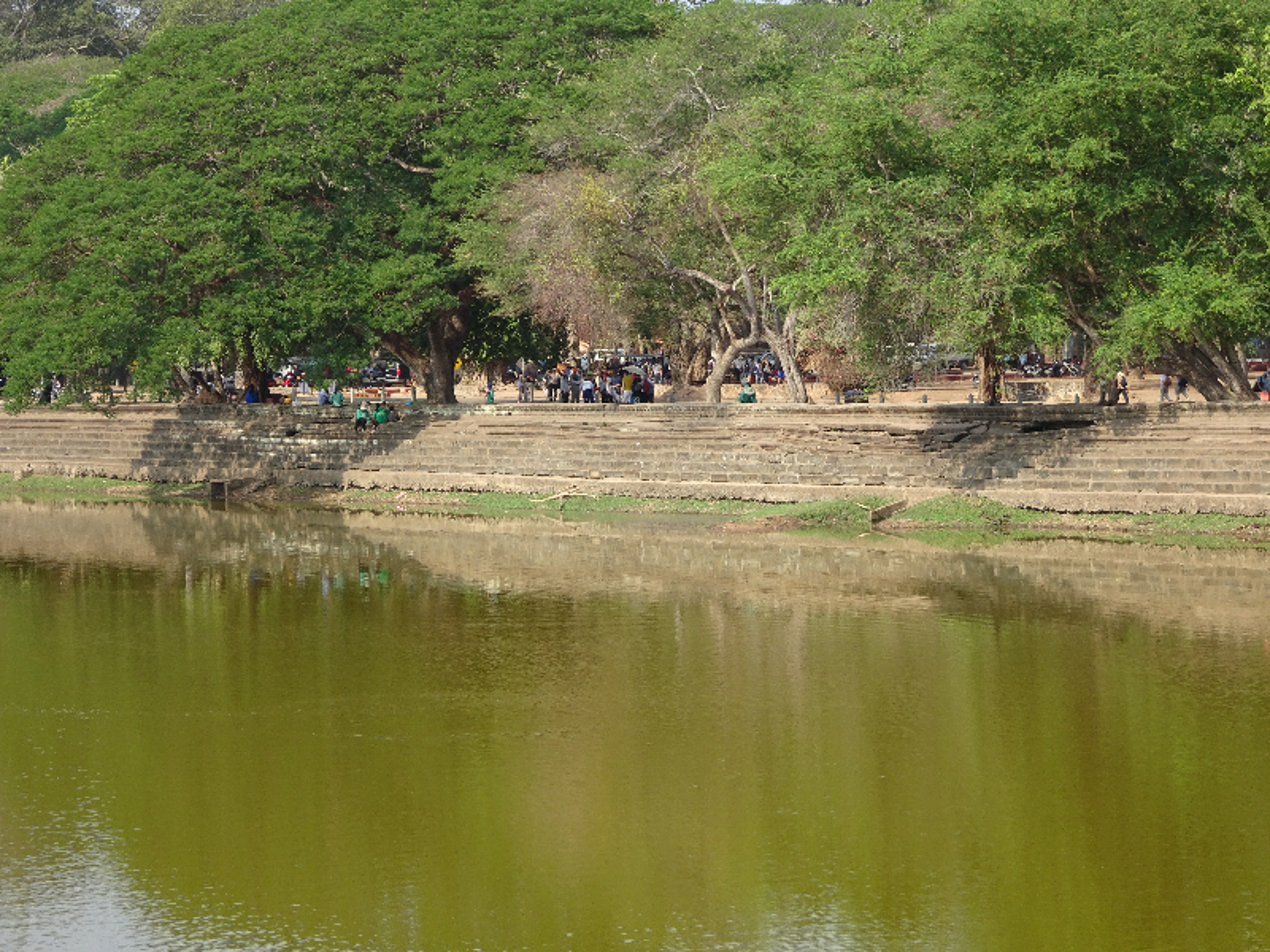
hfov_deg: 18.7
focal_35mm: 105
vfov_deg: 14.1
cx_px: 635
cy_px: 476
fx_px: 3852
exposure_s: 1/200
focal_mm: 17.97
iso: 80
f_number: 5
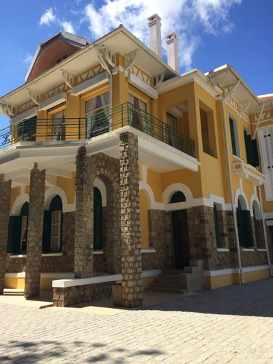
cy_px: 182
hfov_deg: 48.2
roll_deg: +3.5
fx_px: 305
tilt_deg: +9.3
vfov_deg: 61.6
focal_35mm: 29
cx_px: 136
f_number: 2.2
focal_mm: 4.15
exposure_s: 1/1953
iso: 32
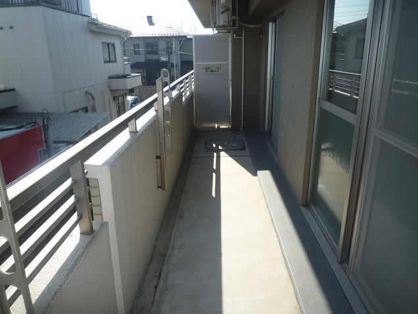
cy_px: 157
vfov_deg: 54.9
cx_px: 209
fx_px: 302
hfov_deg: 69.4
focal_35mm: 25
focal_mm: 4.4
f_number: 2.8
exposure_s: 1/640
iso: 80
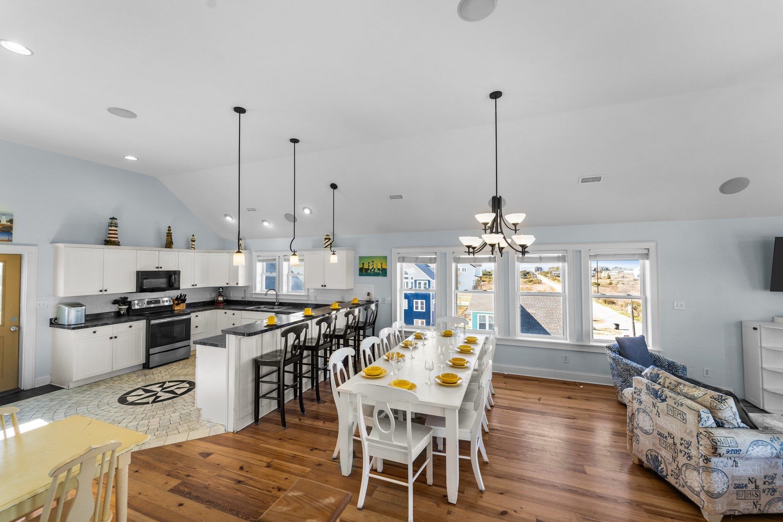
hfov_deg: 104.3
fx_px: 304
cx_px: 392
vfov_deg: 81.2
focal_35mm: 14
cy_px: 261
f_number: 8
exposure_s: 1/30
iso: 100
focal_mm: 14
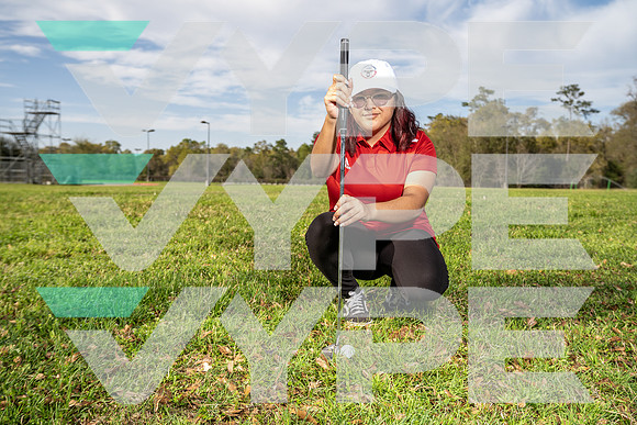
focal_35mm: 36
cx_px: 318
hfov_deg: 53.1
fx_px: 637
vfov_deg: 36.9
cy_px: 212
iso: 100
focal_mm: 36
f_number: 5.6
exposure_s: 1/250
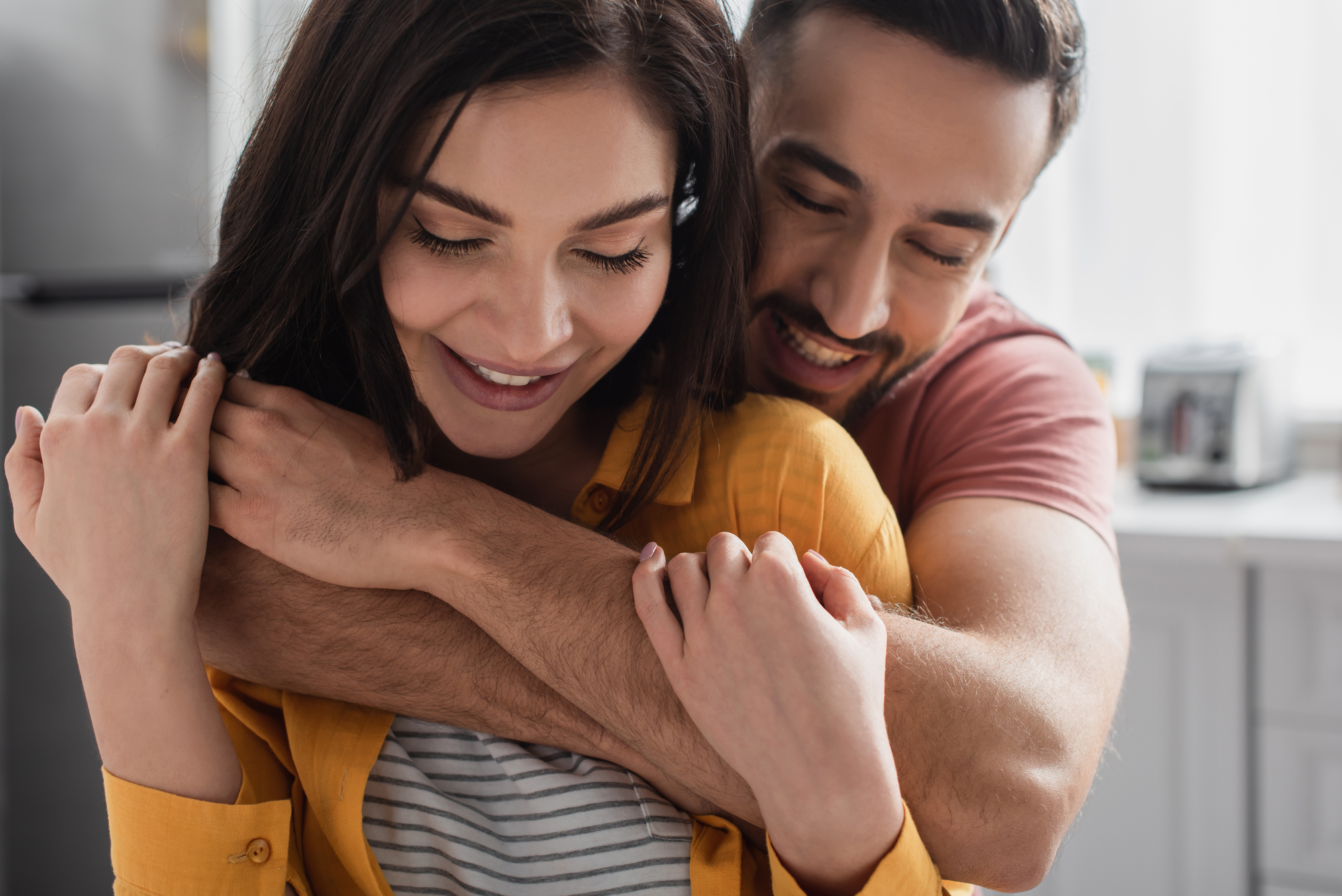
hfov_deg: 39.6
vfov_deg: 27.0
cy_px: 448
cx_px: 671
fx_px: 1864
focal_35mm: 50
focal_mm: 50
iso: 125
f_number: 4
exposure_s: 1/200
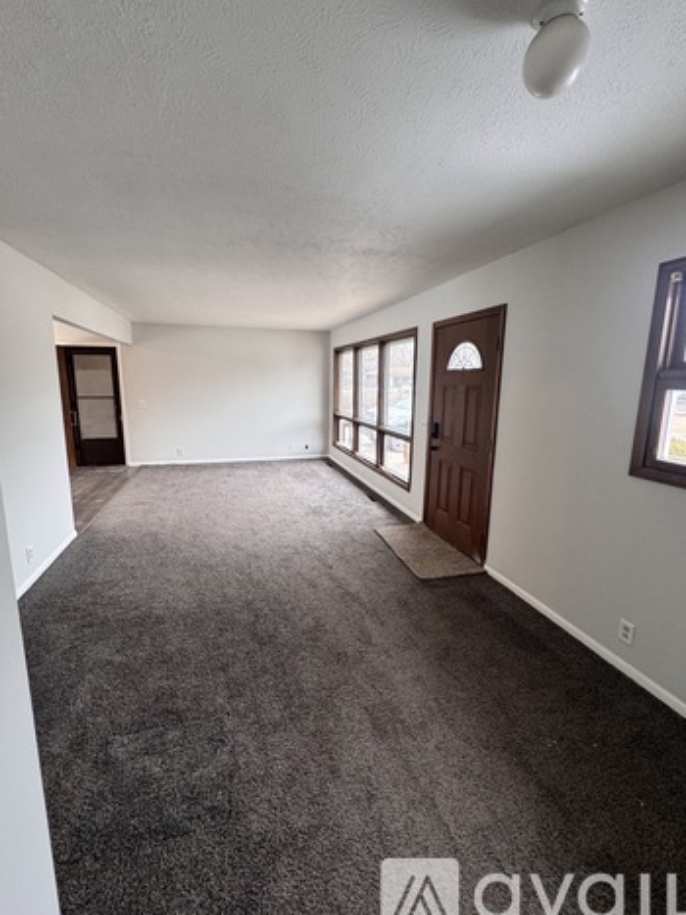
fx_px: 397
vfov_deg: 98.2
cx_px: 330
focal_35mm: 15
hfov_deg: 81.7
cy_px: 447
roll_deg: -0.3
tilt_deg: -8.7
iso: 160
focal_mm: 2.22
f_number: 2.2
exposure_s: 1/99
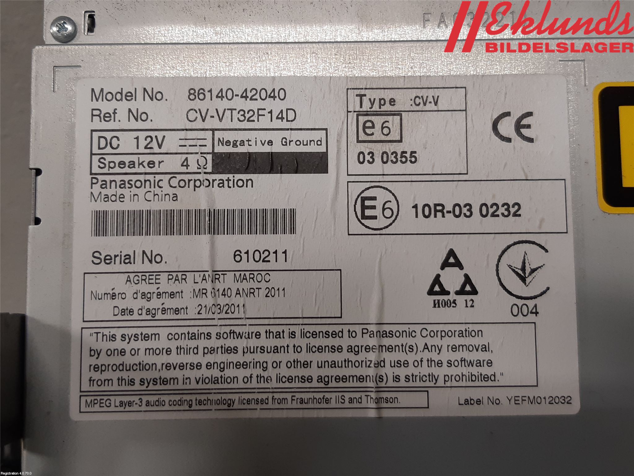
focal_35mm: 26
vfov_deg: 53.1
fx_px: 476
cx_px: 317
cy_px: 238
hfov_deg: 67.3
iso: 64
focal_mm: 3.93
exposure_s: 1/50
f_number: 1.7
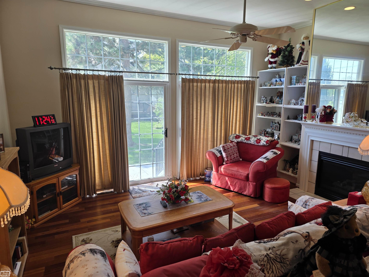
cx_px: 184
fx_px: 245
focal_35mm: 23
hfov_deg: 73.9
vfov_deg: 58.9
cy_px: 138
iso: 25
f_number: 1.7
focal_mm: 6.3
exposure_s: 1/120
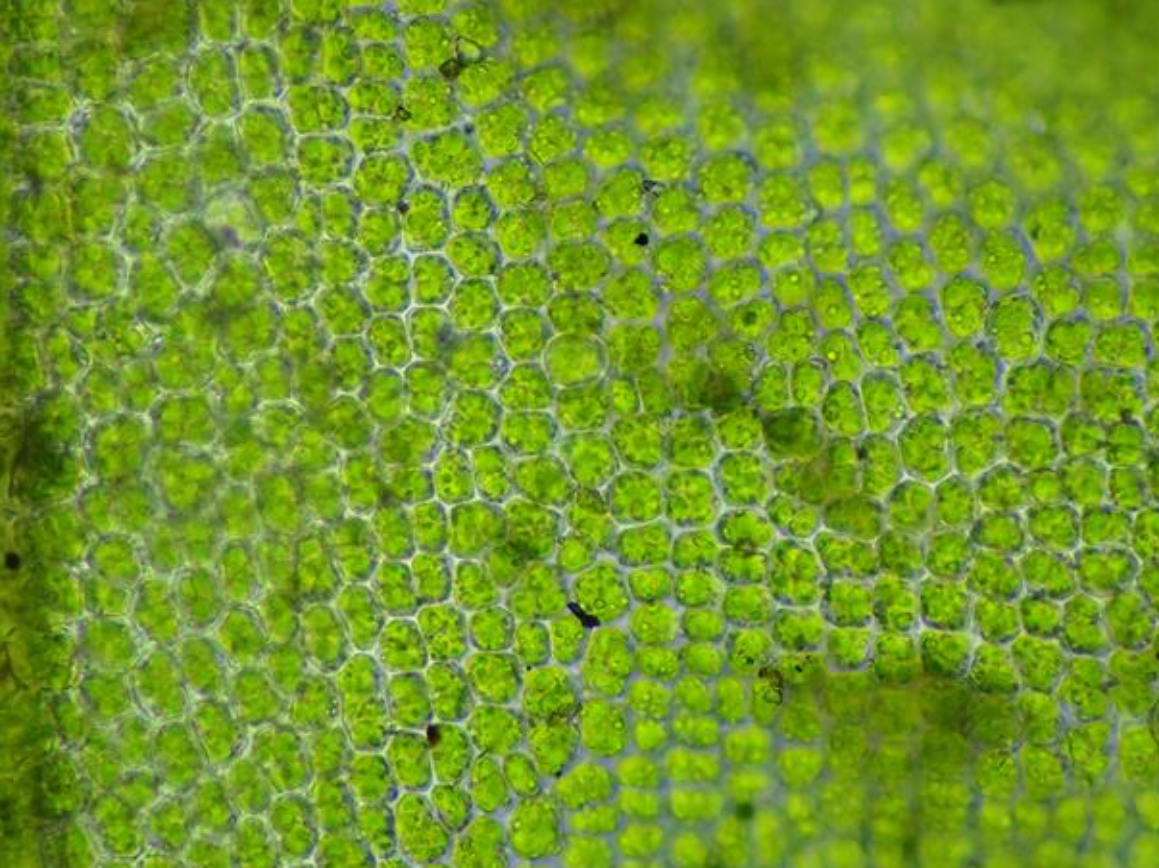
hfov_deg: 28.2
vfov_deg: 21.3
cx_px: 552
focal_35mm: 69
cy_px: 426
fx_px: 2310
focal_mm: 11.78
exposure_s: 1/60
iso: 500
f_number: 3.8
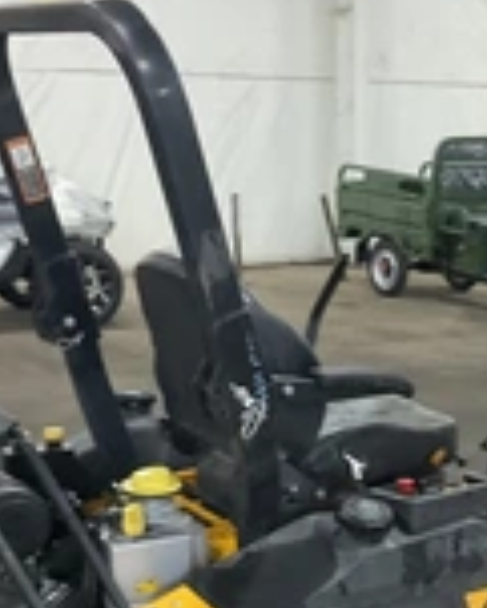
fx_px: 1350
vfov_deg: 25.0
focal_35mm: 75
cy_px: 479
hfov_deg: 20.1
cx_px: 439
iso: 200
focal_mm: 3
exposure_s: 1/60
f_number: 1.8
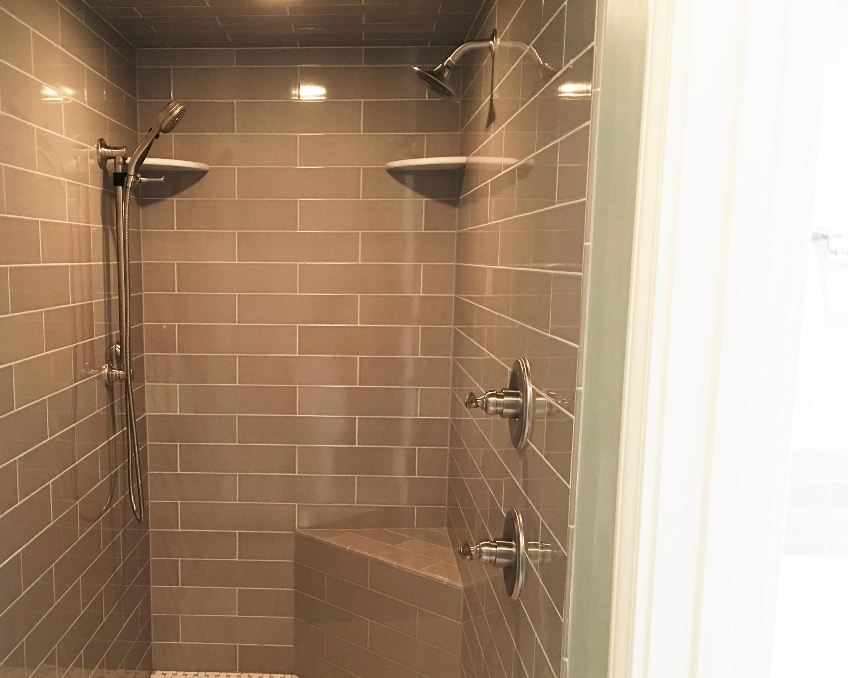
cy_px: 414
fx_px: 929
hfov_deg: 48.5
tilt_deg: -9.6
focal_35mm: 37
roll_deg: -0.1
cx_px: 308
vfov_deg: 39.9
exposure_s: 1/4
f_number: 2.2
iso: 64
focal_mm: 4.15
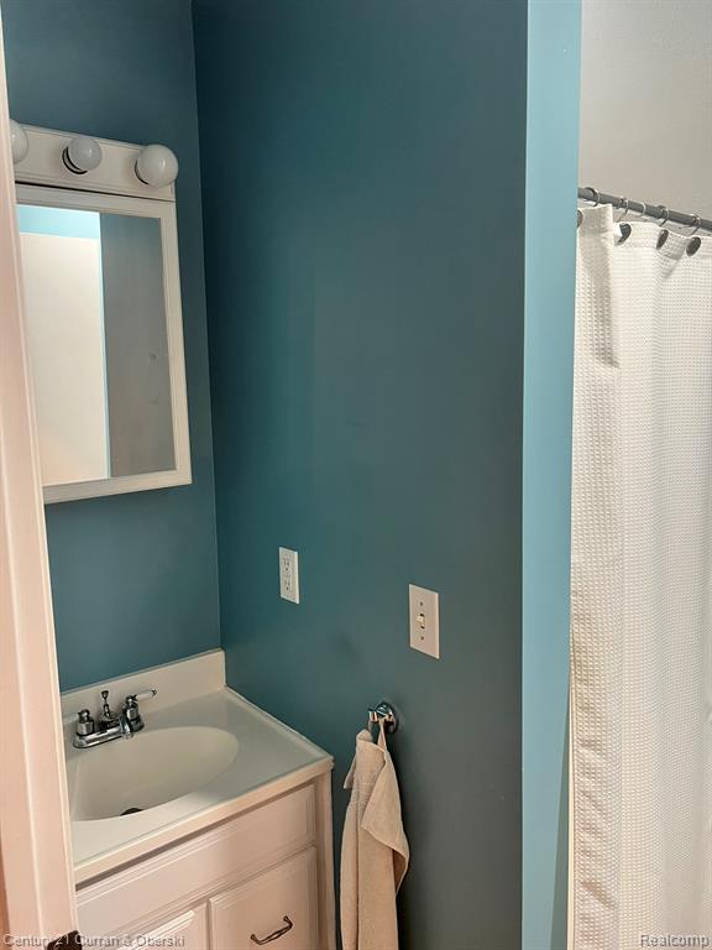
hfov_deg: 53.1
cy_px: 475
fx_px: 713
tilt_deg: -6.9
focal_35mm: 26
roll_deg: +1.4
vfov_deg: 67.3
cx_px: 356
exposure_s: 1/60
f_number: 1.5
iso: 200
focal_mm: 5.7
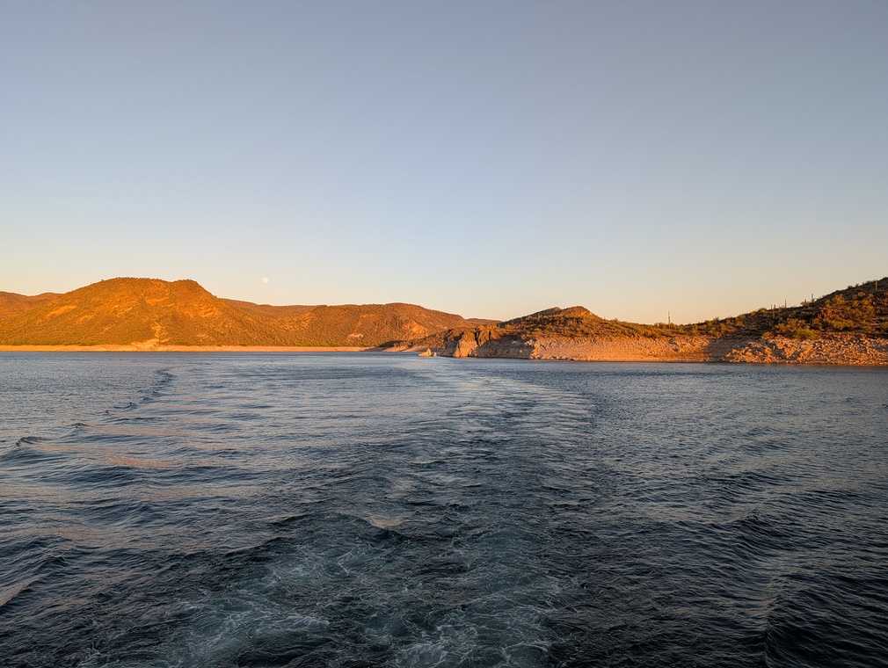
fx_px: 616
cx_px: 444
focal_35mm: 24
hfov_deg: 71.5
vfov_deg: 56.9
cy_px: 334
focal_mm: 6.9
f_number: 1.68
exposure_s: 1/499
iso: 24
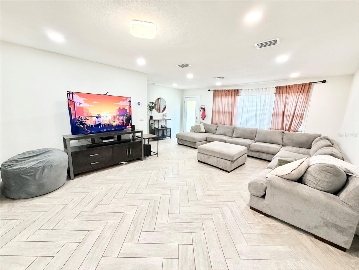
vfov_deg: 85.7
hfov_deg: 102.1
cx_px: 180
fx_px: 145
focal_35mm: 14
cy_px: 135
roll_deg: -2.8
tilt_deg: -9.2
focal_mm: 2.22
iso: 250
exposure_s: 1/60
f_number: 2.2
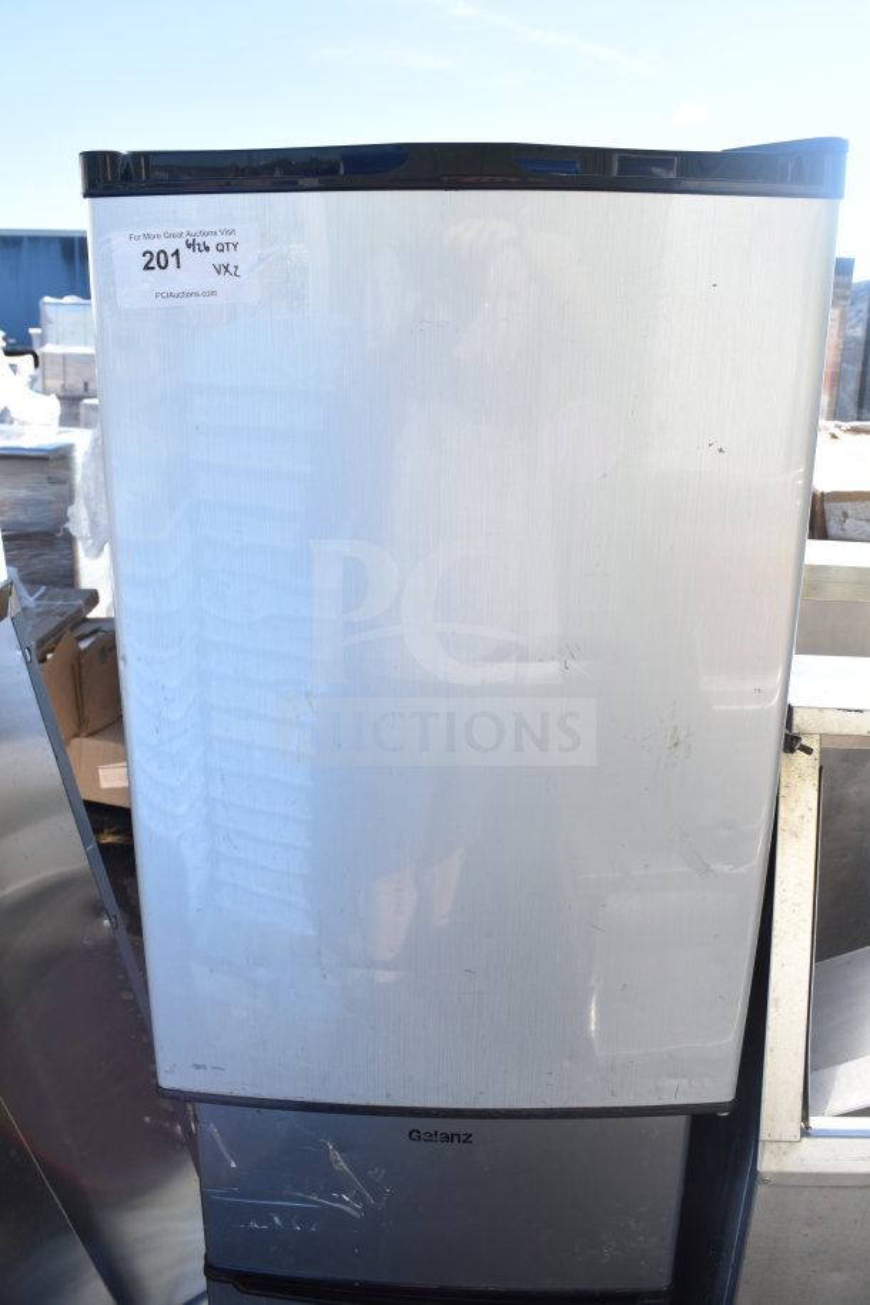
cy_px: 652
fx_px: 1087
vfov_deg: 61.9
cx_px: 435
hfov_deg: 43.6
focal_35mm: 30
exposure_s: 1/200
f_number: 7.1
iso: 200
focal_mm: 20
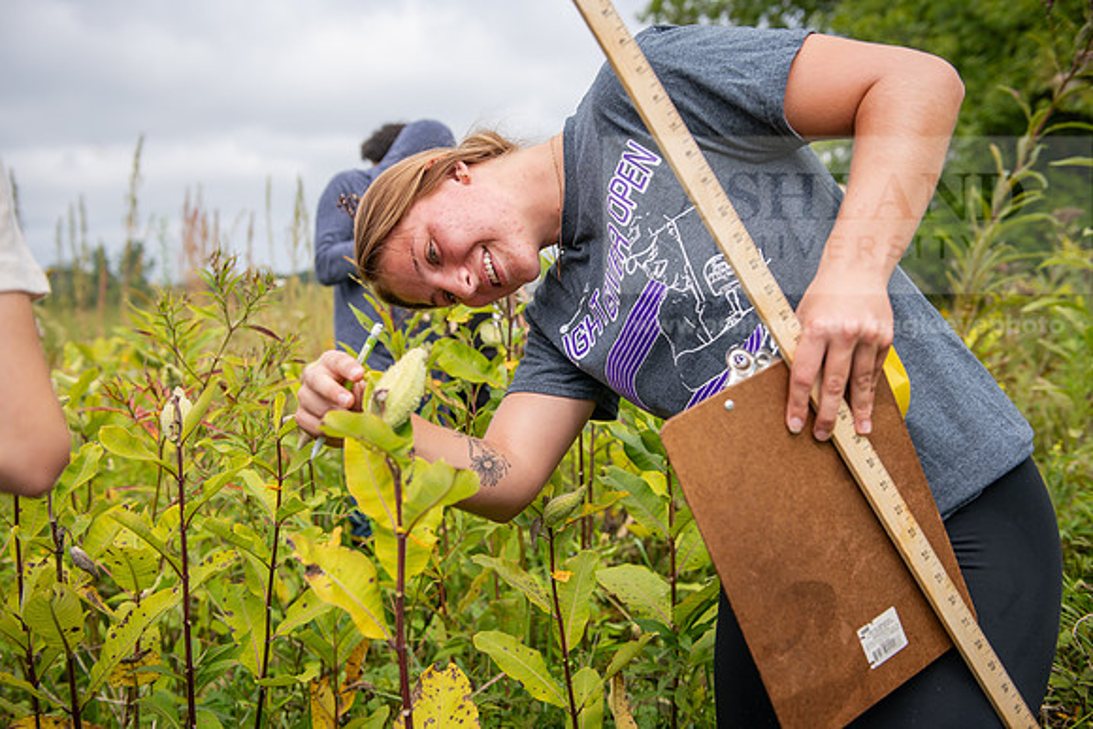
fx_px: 1093
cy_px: 364
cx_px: 546
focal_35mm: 36
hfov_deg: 53.1
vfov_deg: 36.9
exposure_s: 1/500
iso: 100
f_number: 3.5
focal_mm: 36
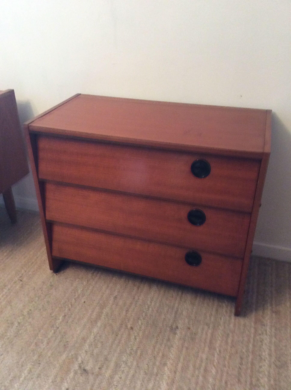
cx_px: 146
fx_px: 360
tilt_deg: -31.5
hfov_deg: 44.1
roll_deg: +0.3
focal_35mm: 32
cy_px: 195
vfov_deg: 56.9
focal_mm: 3.3
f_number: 2.4
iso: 320
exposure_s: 1/17
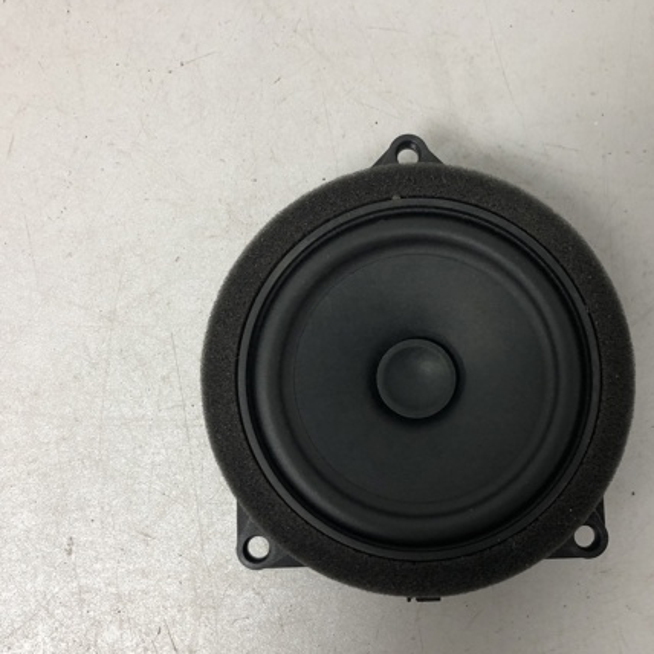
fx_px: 791
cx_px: 391
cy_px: 361
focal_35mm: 37
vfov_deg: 44.9
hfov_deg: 44.7
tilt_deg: -87.6
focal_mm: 4
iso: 40
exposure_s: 1/25
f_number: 1.8
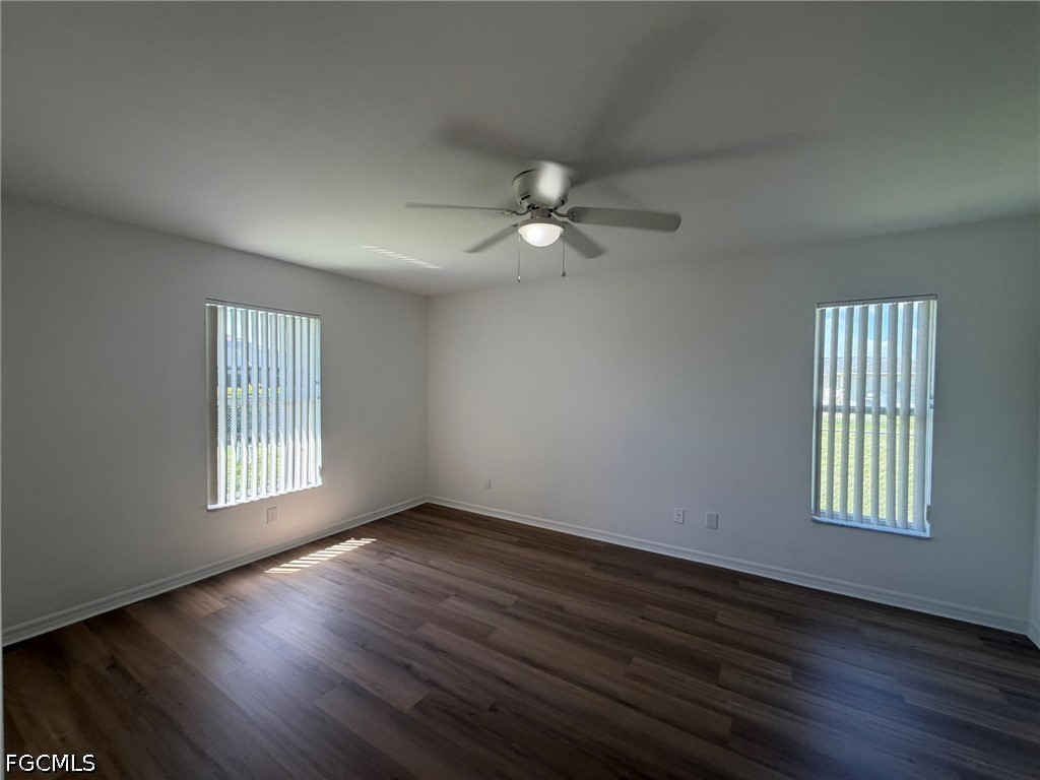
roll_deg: -0.9
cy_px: 390
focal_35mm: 14
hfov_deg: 102.1
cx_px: 520
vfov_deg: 85.7
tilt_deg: -0.4
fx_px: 421
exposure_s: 1/121
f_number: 2.2
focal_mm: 2.22
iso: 100
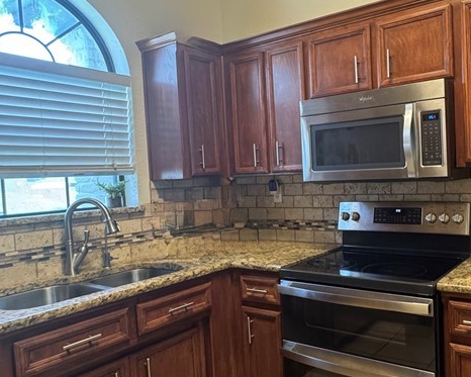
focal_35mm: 30
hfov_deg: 56.4
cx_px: 342
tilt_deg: -3.4
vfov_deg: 48.5
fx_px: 418
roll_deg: +2.0
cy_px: 192
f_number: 2.2
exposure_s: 1/60
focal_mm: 2.22
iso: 400
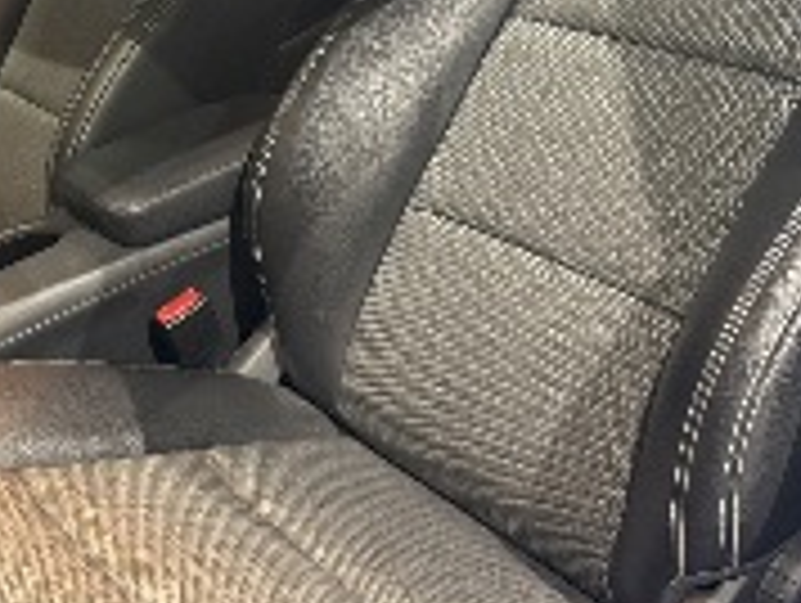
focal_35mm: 56
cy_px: 216
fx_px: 1298
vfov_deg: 26.1
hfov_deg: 32.6
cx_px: 86
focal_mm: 6.76
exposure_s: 1/33
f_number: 1.78
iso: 640
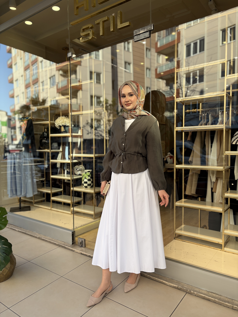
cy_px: 158
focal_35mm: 26
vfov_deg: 67.3
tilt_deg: -3.3
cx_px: 119
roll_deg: +1.1
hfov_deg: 53.1
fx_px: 238
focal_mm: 5.96
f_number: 1.6
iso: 50
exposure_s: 1/561
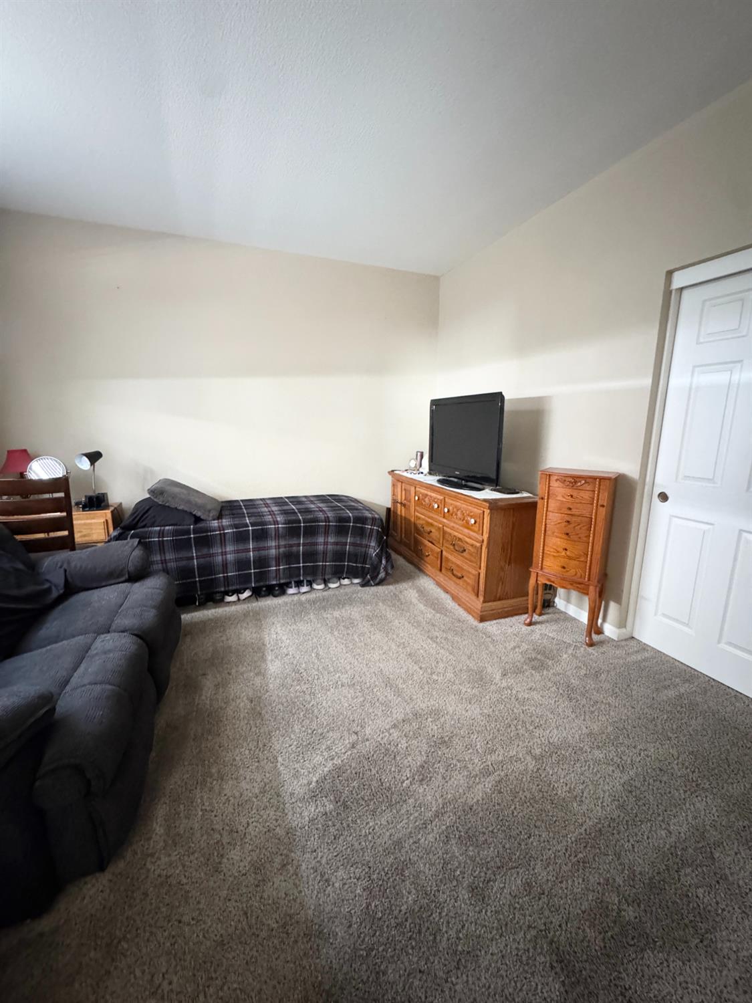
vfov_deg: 102.1
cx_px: 376
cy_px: 502
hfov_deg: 85.7
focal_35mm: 14
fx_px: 406
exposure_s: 1/30
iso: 1250
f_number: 2.2
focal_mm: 2.22
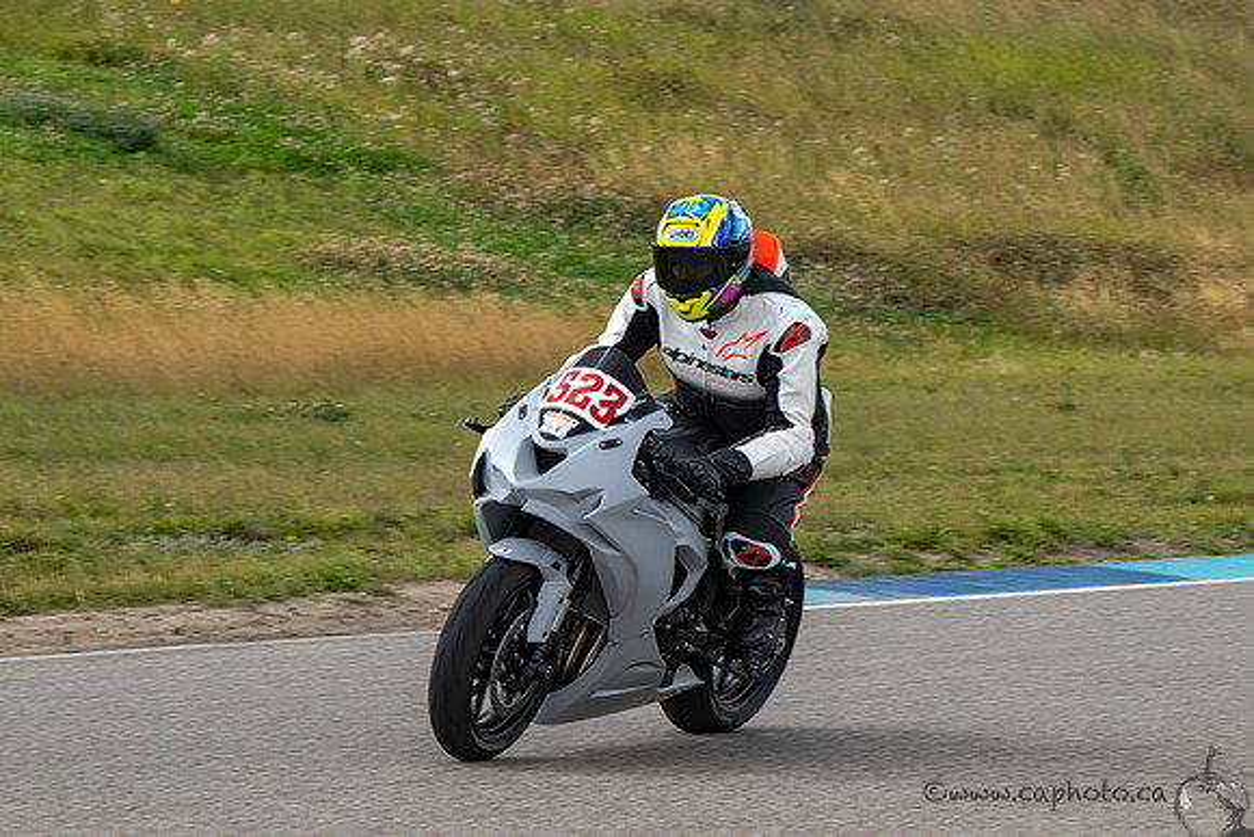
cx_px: 704
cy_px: 470
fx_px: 7040
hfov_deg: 10.2
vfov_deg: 6.8
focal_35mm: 202
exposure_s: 1/800
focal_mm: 180
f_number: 11
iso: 800
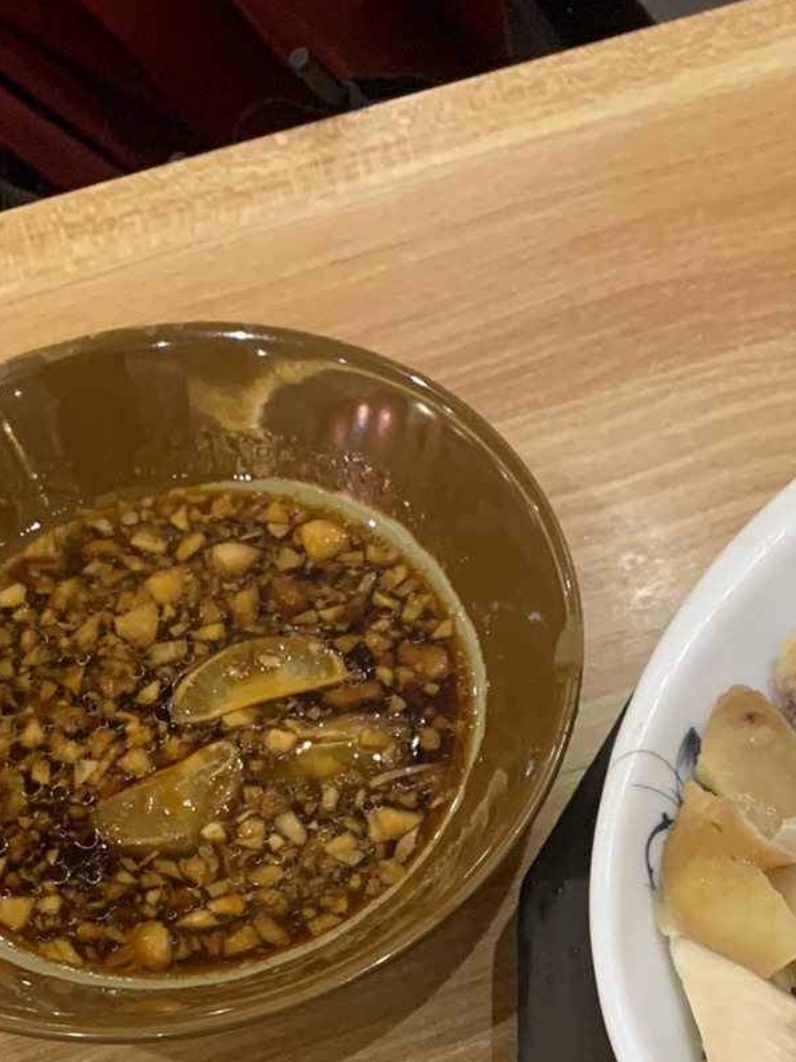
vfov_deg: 26.3
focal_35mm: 67
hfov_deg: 21.5
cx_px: 690
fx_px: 2055
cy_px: 1220
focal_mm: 4.25
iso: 125
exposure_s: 1/60
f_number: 1.8
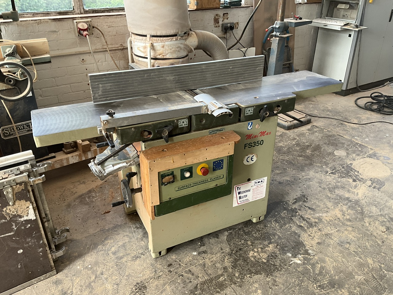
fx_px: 329
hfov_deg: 61.7
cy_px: 148
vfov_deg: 48.2
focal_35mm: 29
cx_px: 196
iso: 40
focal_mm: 3
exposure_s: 1/122
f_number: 1.8
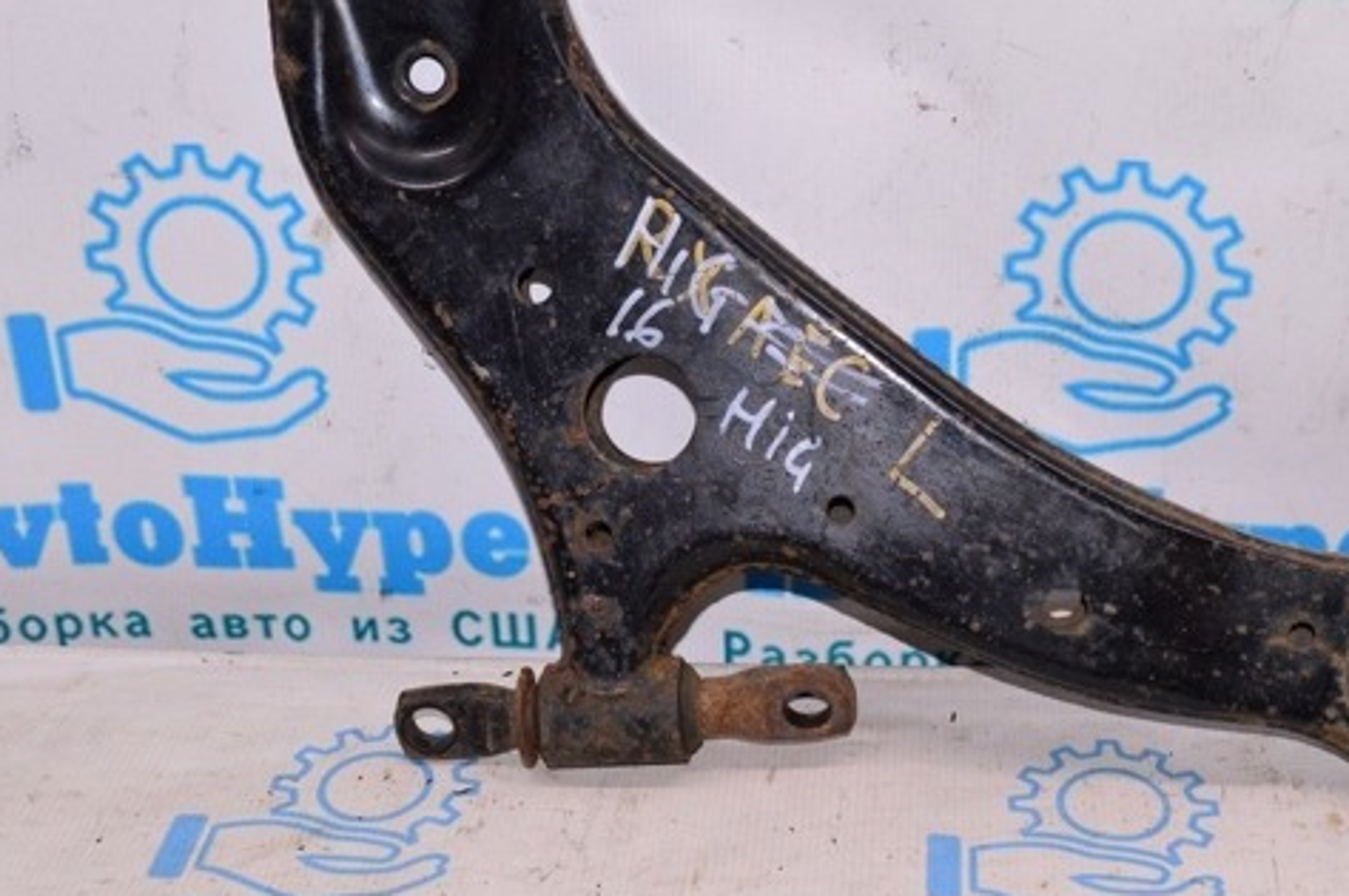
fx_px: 2196
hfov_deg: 33.9
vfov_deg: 23.0
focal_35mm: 59
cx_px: 879
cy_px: 374
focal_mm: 29
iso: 1600
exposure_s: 1/200
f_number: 8
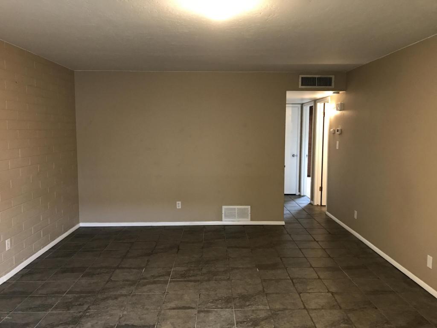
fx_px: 353
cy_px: 164
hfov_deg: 63.4
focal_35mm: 28
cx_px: 218
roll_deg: -0.1
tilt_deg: -5.4
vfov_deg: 49.7
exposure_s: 1/15
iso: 100
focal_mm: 3.99
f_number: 1.8
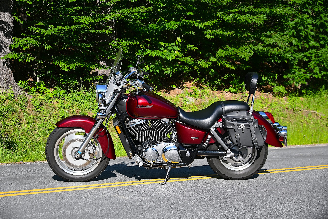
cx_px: 164
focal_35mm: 80
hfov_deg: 25.5
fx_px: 724
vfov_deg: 17.2
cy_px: 110
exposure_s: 1/250
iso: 200
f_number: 4.5
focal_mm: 53
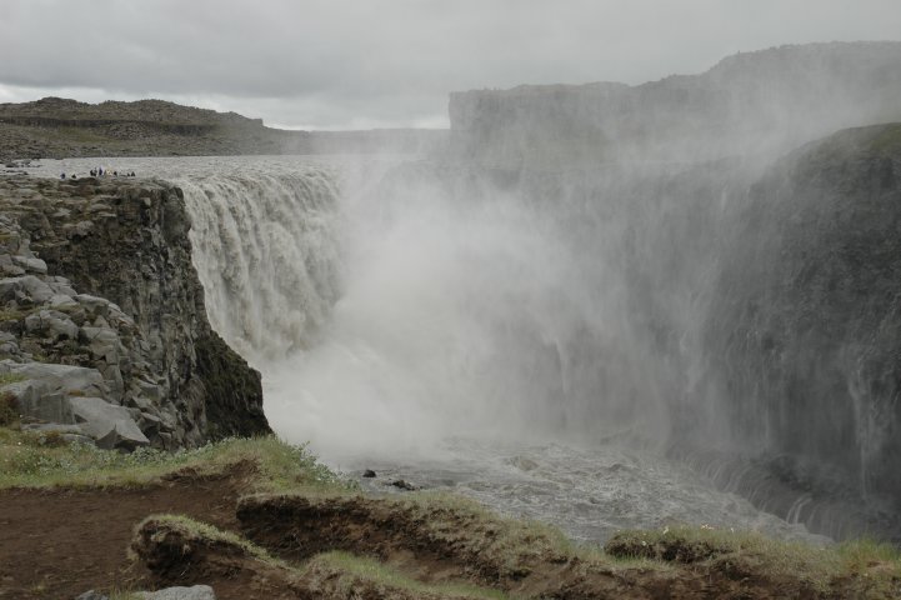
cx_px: 450
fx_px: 1276
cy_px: 300
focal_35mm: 51
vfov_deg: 26.5
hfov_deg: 38.9
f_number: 11
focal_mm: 34
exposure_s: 1/125
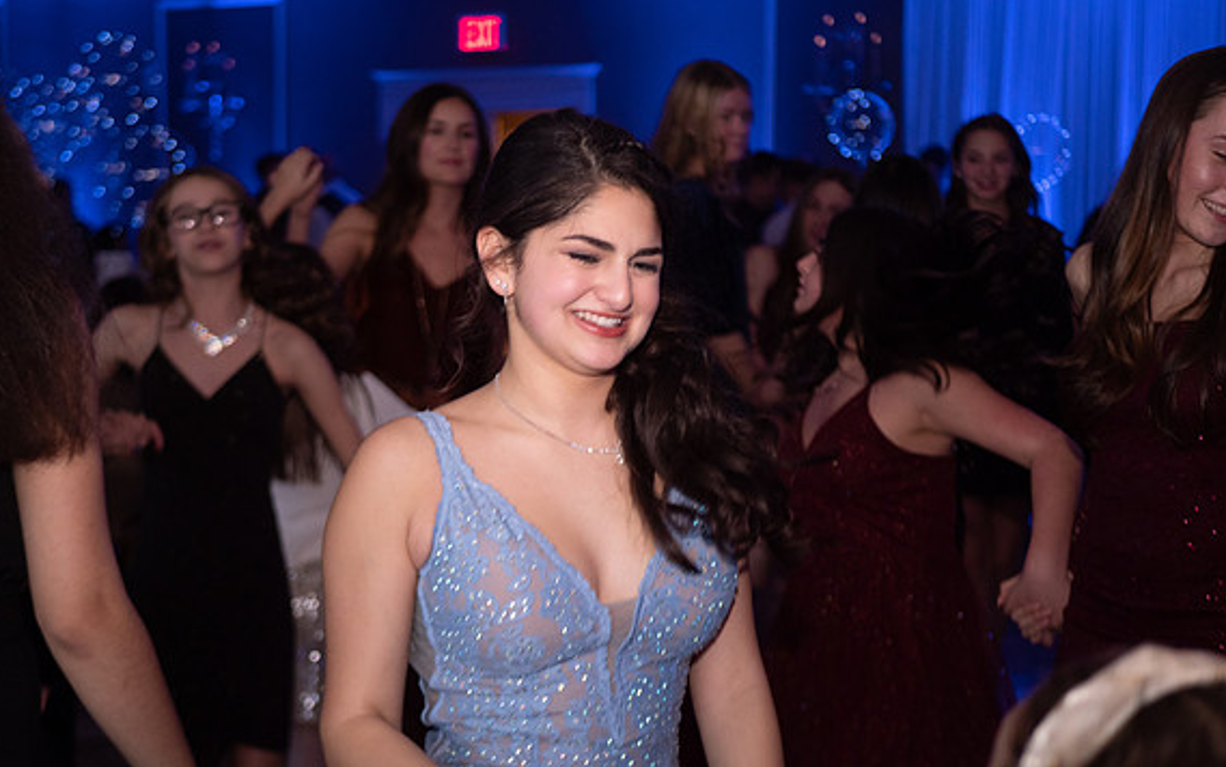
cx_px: 610
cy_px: 391
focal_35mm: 54
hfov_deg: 37.5
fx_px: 1805
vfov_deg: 24.0
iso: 800
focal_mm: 25
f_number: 1.7
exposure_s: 1/160
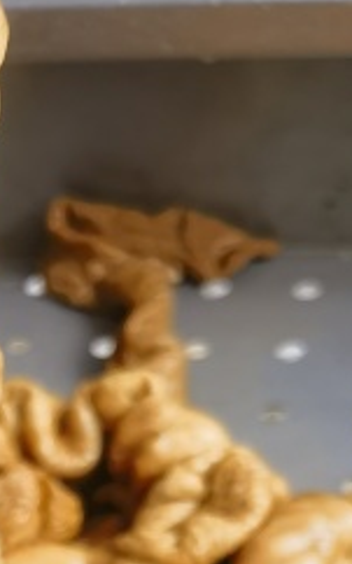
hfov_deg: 9.7
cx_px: -326
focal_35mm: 126
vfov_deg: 14.8
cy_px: 961
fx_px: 1936
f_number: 1.9
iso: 160
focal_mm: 6.67
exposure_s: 1/100
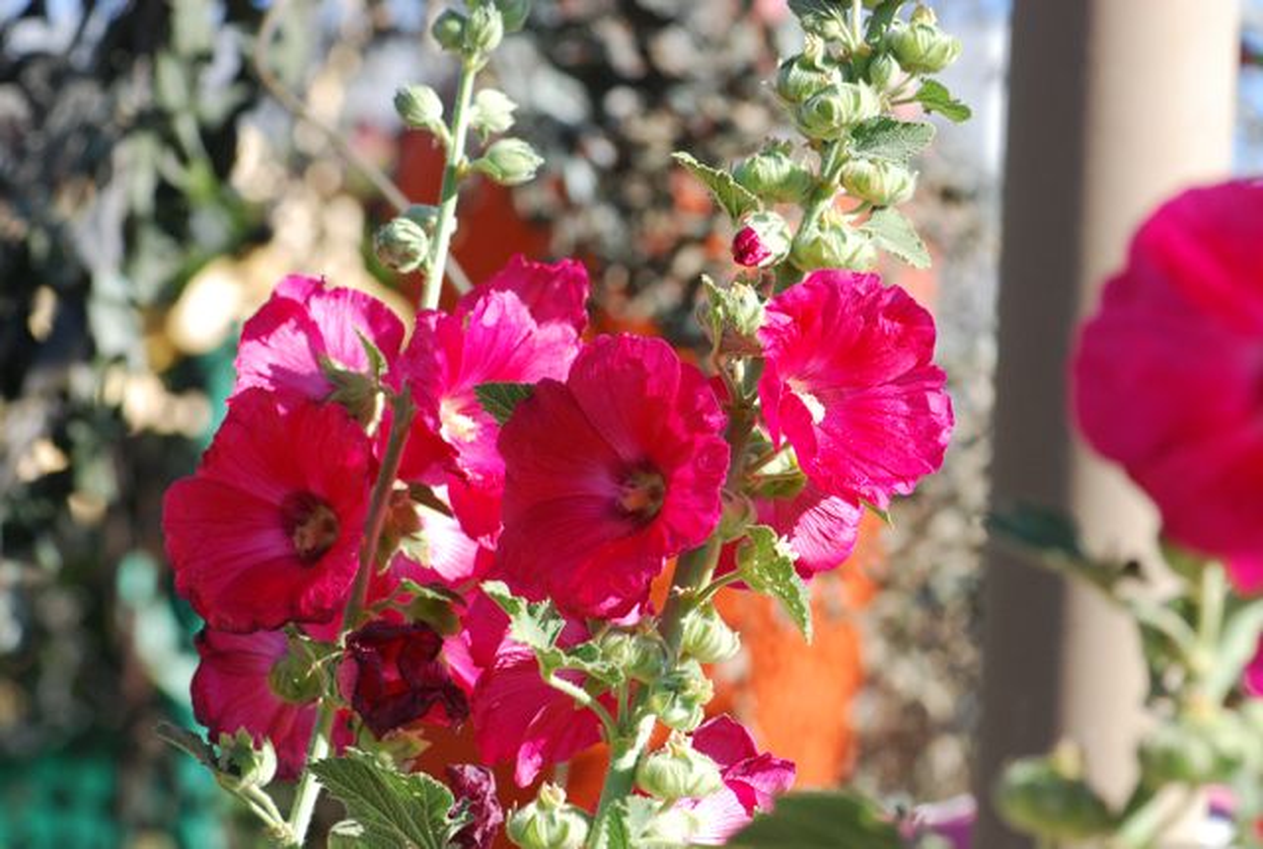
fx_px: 5539
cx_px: 632
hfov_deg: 13.0
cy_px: 424
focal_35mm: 158
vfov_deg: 8.8
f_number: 8
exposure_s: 1/500
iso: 640
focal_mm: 105
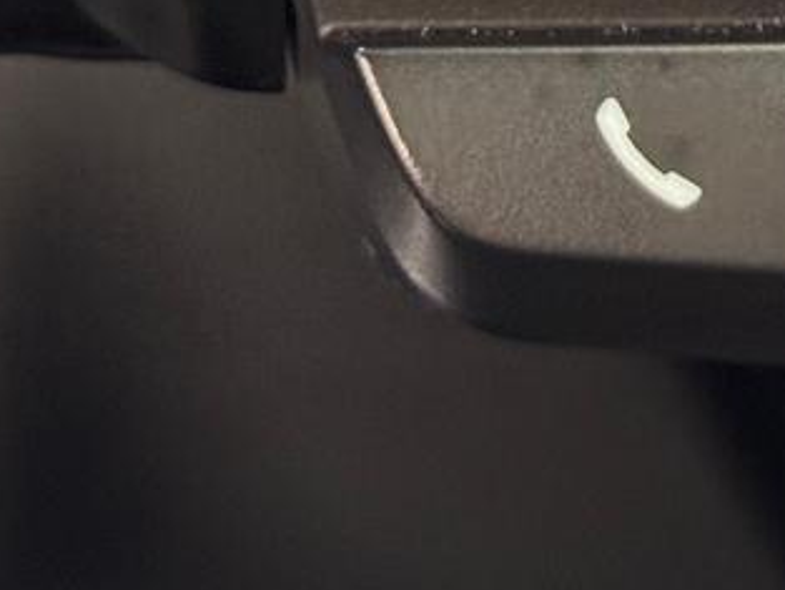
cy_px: -575
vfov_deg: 7.3
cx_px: 782
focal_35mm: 196
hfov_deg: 10.0
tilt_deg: -24.2
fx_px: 4446
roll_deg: -3.8
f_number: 1.78
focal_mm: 6.76
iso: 500
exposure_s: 1/30
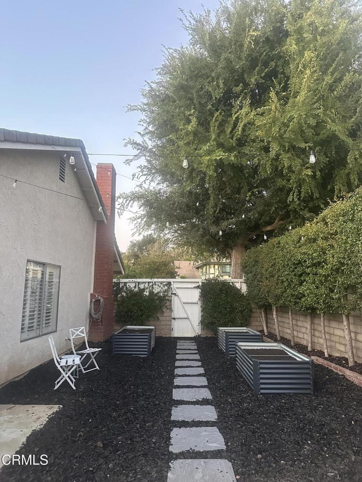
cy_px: 241
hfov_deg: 56.8
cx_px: 181
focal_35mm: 24
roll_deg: -0.2
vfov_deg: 71.6
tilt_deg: +8.3
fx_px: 335
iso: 800
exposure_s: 1/60
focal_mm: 6.86
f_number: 1.78
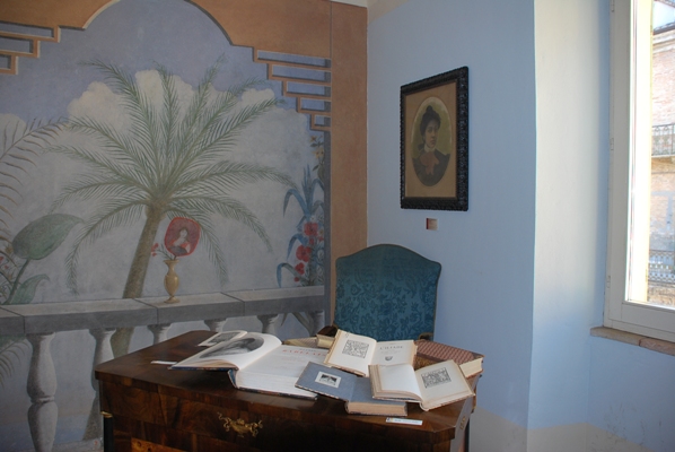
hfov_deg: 67.3
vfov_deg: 48.0
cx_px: 338
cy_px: 226
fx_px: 507
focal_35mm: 27
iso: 200
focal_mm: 18
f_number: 3.5
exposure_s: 1/60
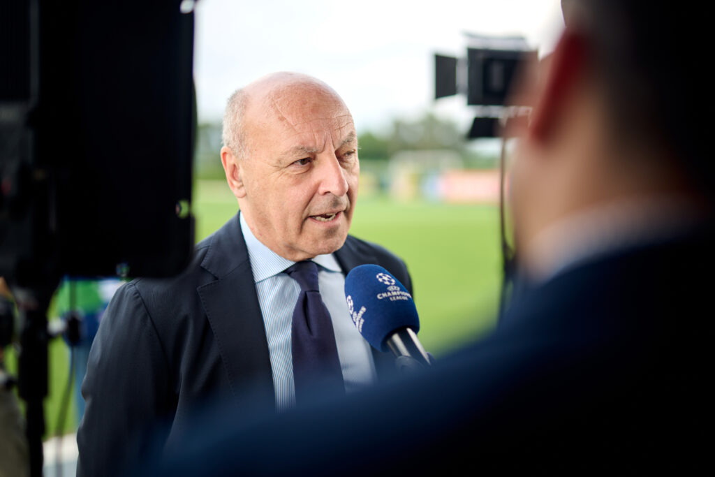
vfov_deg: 27.0
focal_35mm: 50
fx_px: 993
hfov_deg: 39.6
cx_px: 358
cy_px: 238
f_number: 1.4
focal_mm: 50
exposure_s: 1/800
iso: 64
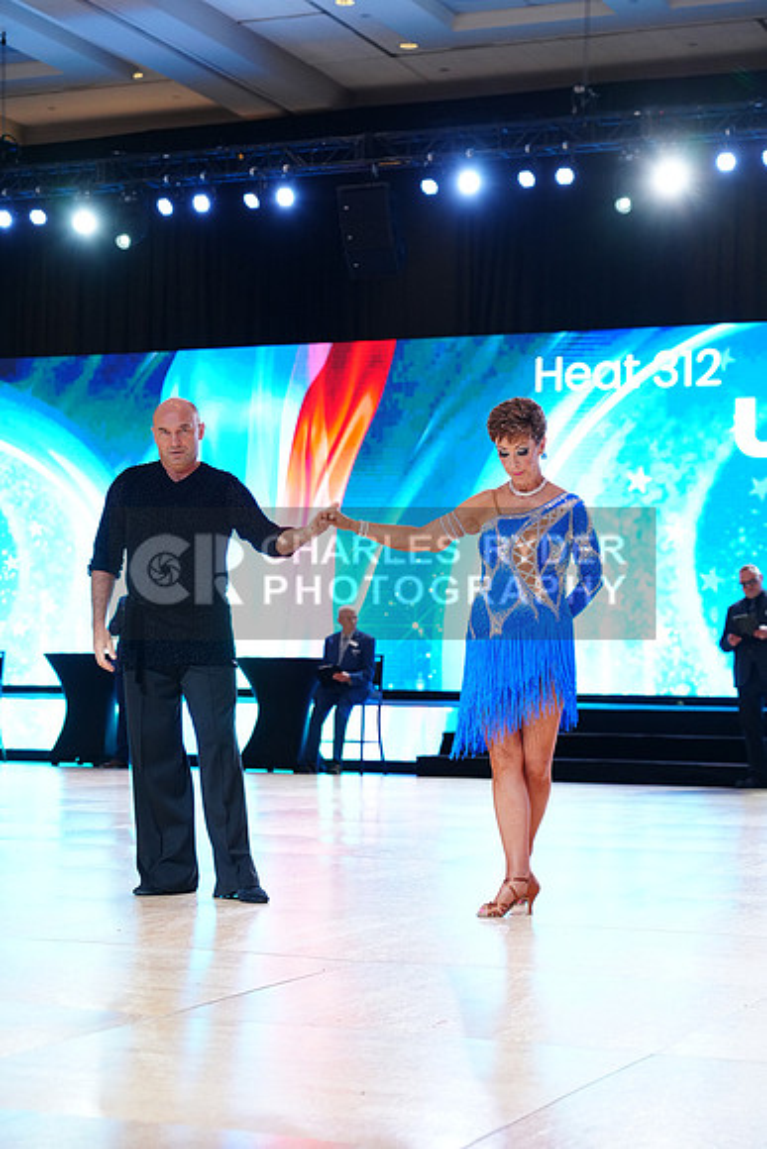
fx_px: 2172
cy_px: 574
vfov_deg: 29.6
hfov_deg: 20.0
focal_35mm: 68
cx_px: 384
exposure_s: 1/200
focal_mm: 68
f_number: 4
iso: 2000
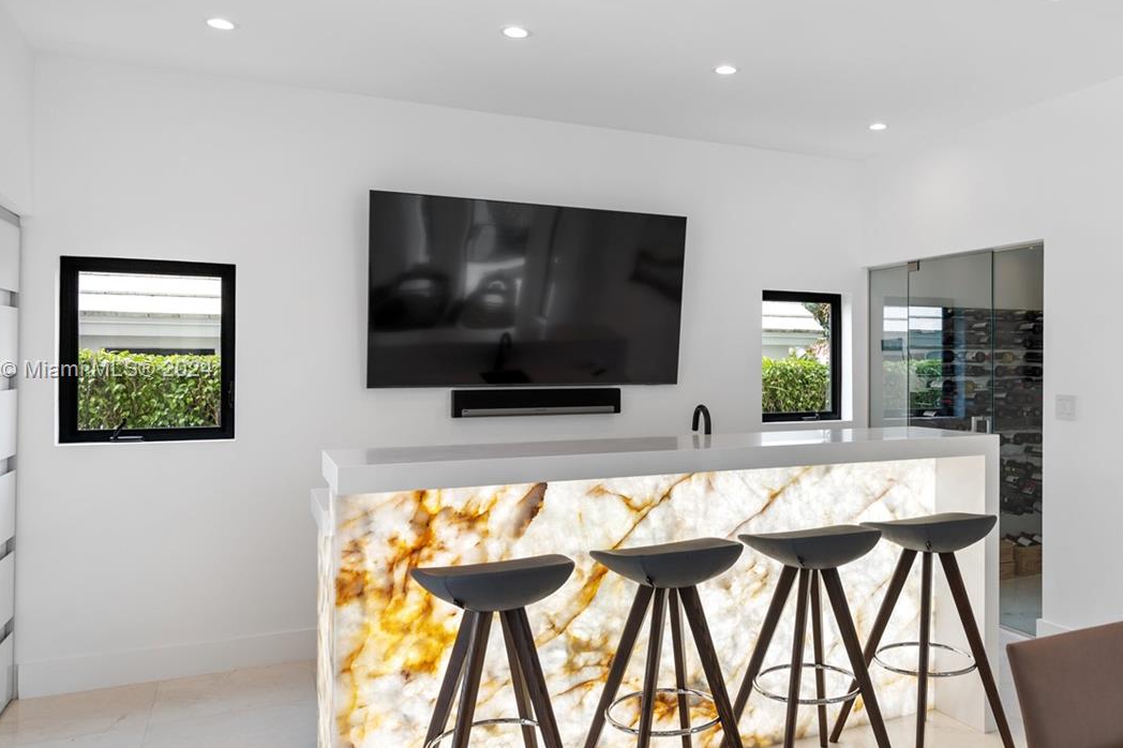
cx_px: 728
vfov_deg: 44.9
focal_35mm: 29
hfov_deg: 62.4
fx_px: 904
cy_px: 371
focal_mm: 19
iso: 250
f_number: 6.3
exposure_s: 1/20
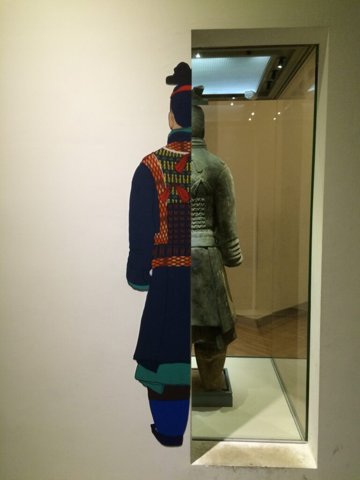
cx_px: 180
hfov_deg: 48.2
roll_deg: -0.2
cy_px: 240
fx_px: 402
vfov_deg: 61.7
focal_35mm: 29
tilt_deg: -7.8
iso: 160
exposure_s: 1/30
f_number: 2.2
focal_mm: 4.15
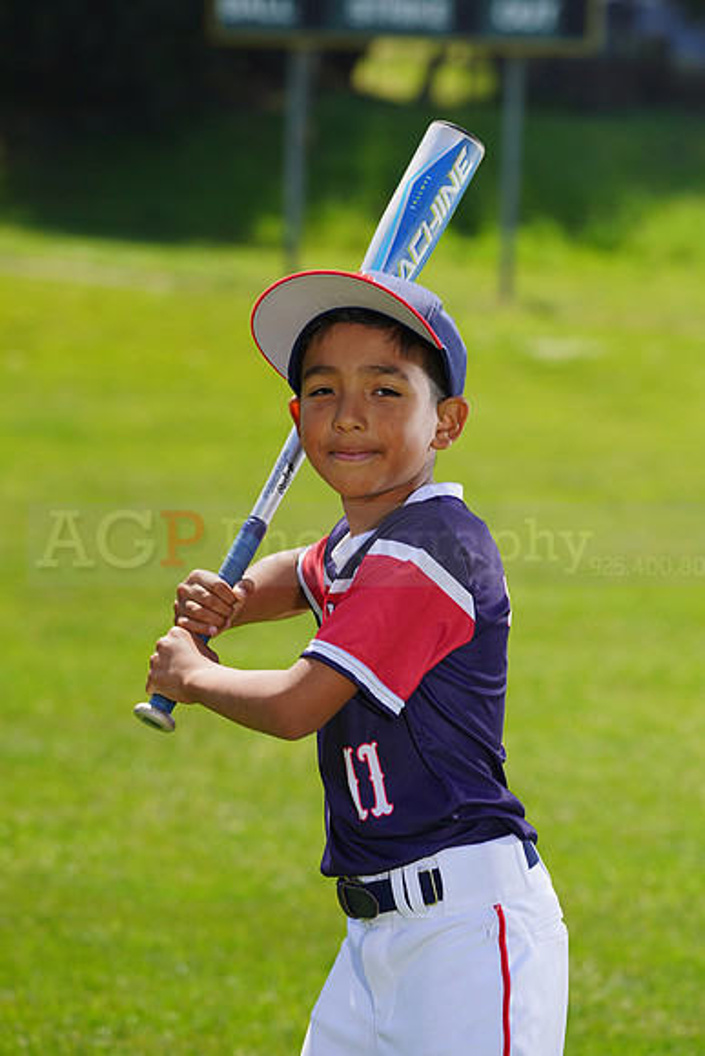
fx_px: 5871
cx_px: 352
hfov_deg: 6.9
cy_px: 528
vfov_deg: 10.3
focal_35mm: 200
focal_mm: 200
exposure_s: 1/250
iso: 100
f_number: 8
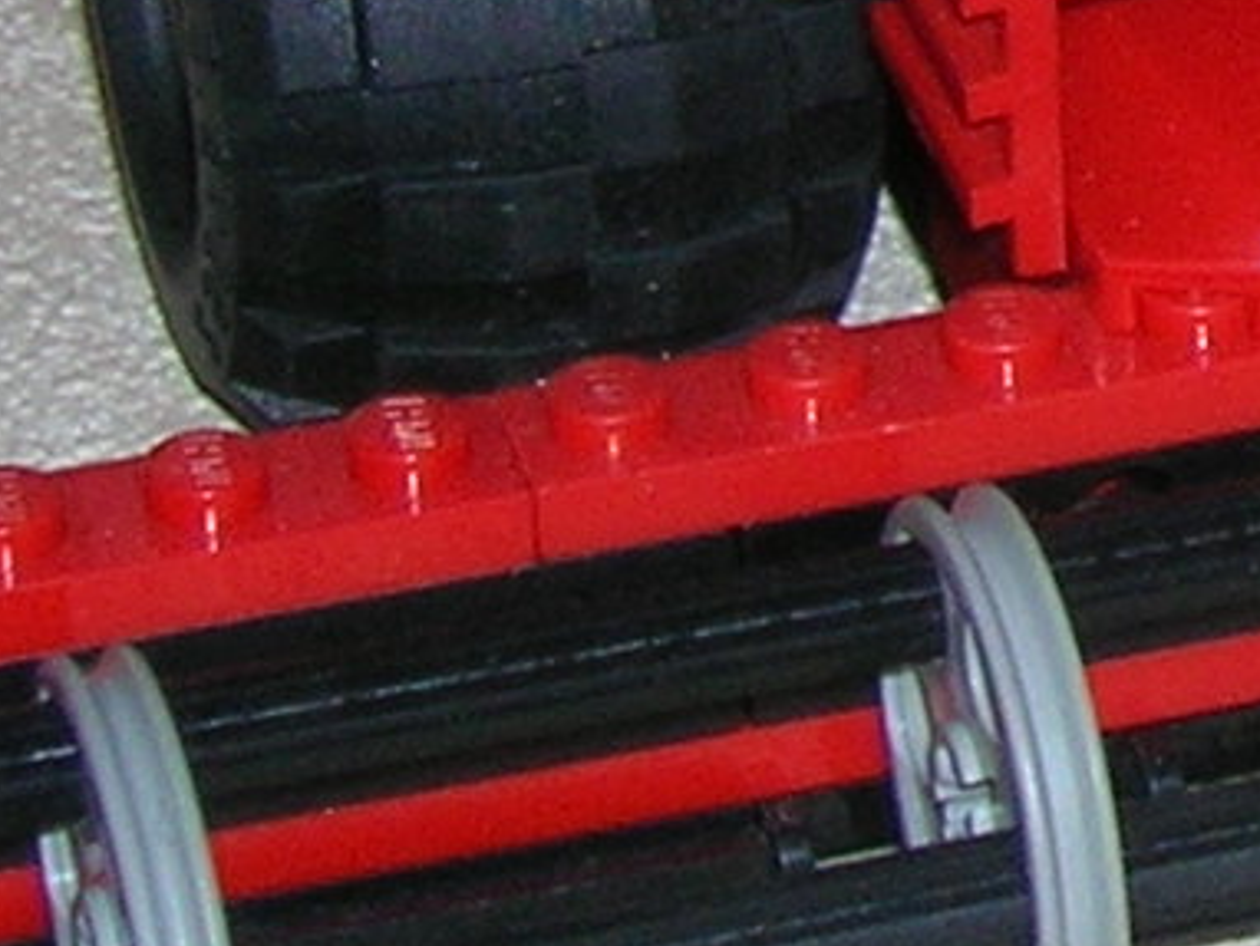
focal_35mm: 312
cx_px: 2876
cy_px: -906
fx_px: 11364
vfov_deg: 4.7
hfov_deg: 6.1
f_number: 3.2
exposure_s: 1/60.1
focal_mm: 7.7
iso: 50
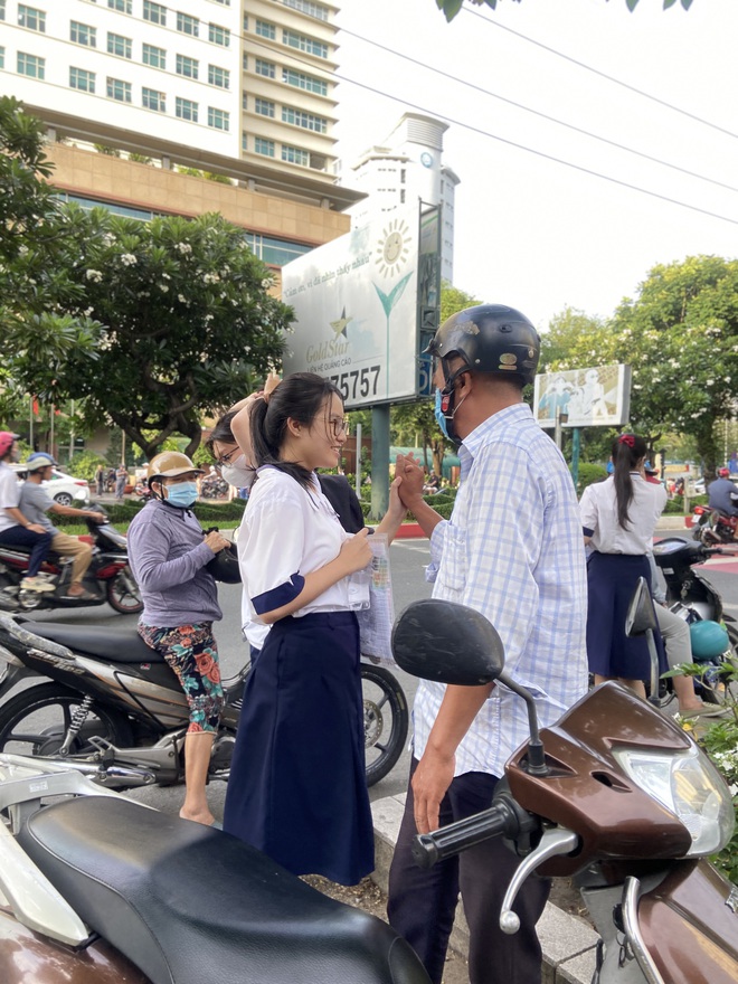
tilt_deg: -1.1
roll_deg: -0.6
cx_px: 369
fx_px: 739
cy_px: 492
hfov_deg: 53.1
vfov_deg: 67.3
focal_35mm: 26
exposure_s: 1/276
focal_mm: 4.25
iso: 32
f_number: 1.8
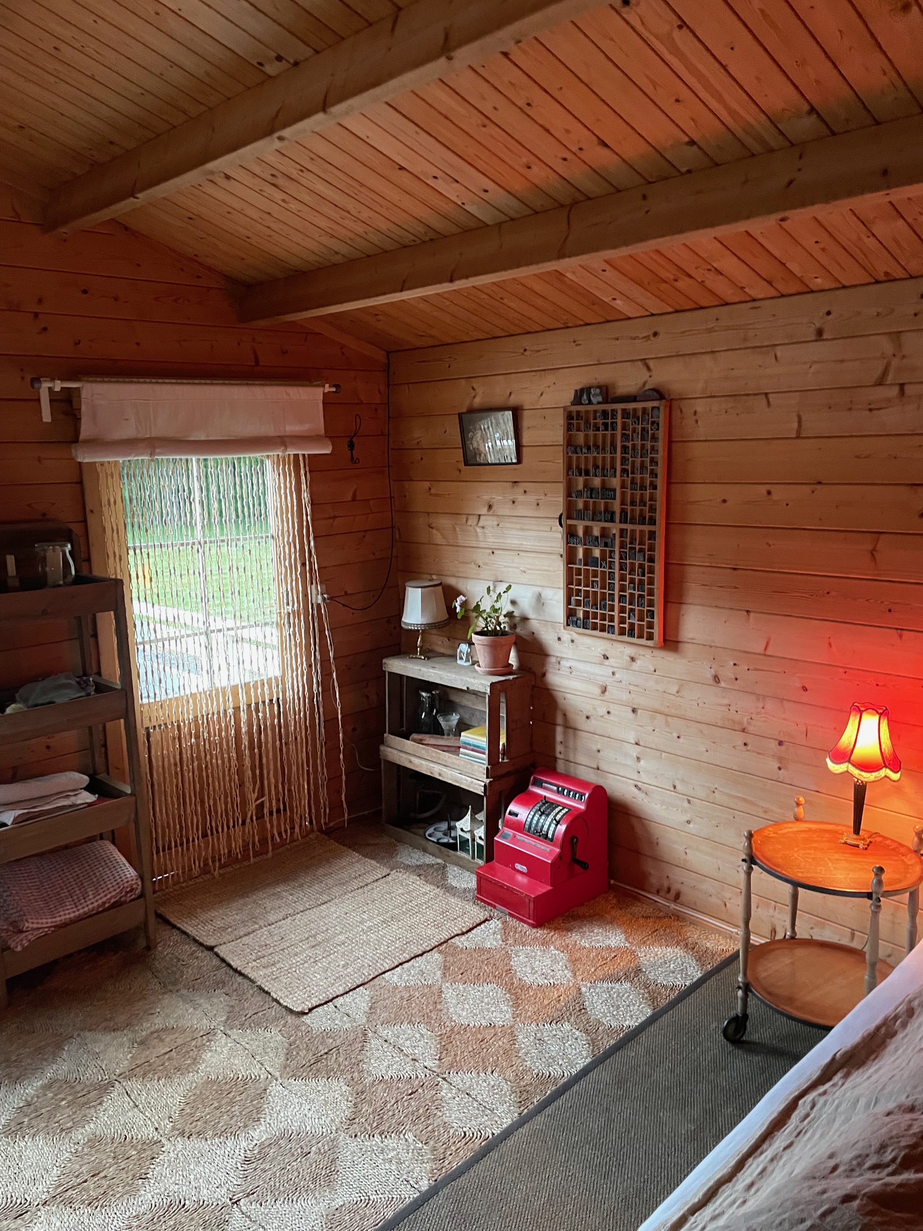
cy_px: 616
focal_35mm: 26
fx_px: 924
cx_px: 462
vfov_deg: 67.3
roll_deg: +2.4
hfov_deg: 53.1
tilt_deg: -8.0
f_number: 1.6
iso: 640
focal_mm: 4.2
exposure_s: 1/33
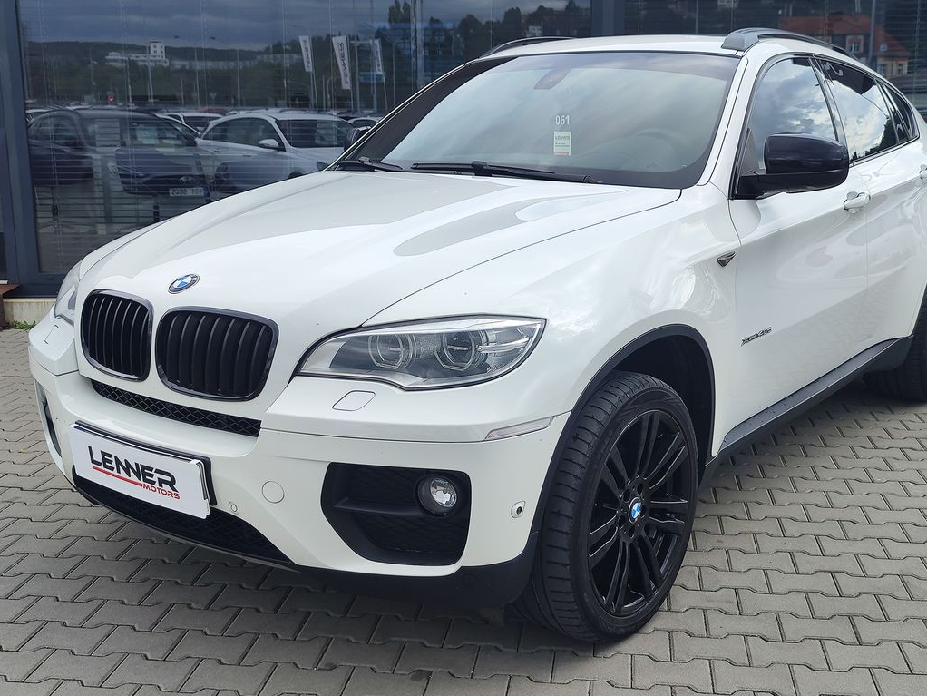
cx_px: 506
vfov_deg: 51.3
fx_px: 723
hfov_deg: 65.2
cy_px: 328
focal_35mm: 27
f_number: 1.69
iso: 50
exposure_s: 1/344
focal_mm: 7.01
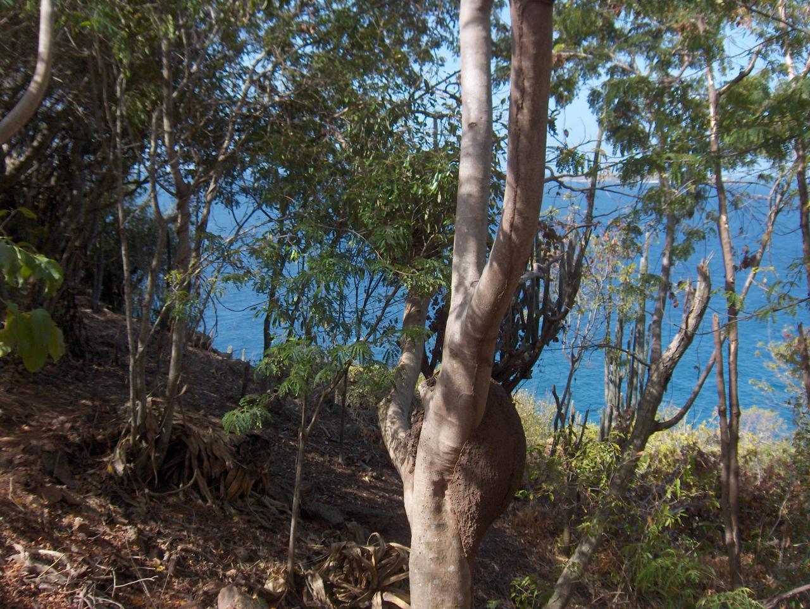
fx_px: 914
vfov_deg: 36.9
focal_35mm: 39
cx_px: 405
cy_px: 304
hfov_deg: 47.8
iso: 100
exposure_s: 1/735
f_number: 2.8
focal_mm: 8
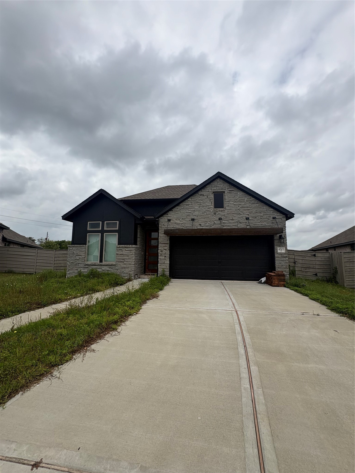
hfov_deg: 85.7
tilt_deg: +7.0
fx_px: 191
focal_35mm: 14
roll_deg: -0.6
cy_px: 236
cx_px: 178
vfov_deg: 102.1
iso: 40
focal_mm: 2.22
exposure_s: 1/2083
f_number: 2.2
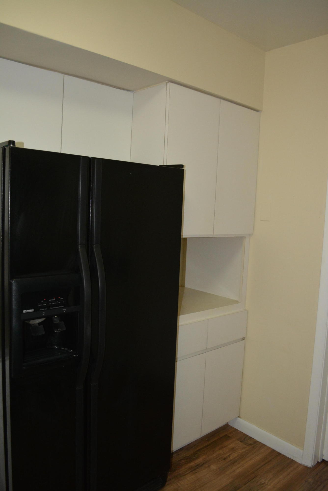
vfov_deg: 67.4
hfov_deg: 48.0
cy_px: 246
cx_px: 164
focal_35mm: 27
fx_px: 368
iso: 1600
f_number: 3.5
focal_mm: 18
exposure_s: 1/60
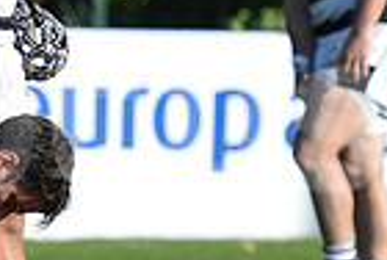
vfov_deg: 1.8
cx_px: -310
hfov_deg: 2.6
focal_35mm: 786
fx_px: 8467
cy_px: 98
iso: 320
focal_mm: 190
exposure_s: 1/1600
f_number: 4
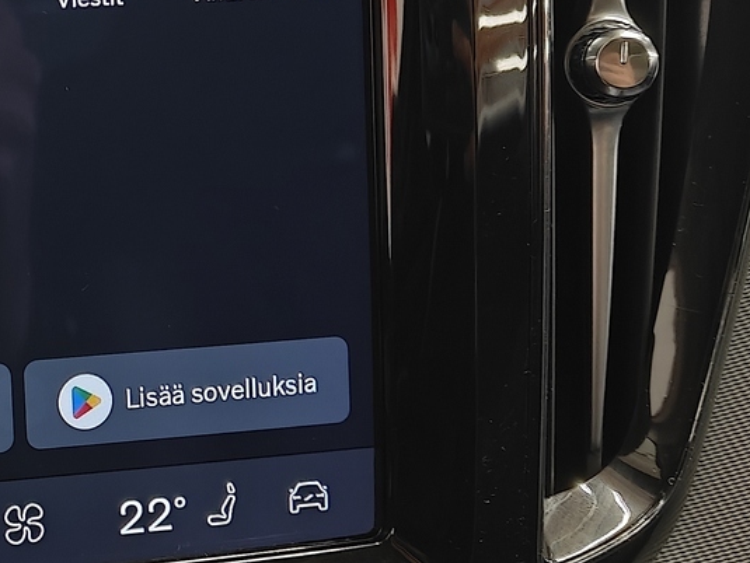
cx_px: -132
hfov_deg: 23.1
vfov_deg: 18.7
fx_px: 1691
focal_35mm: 78
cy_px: 109
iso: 1250
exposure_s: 1/33
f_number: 1.8
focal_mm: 5.59
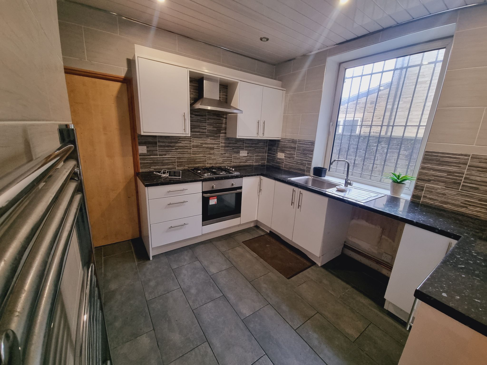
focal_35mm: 13
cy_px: 182
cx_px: 244
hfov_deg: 106.2
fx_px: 183
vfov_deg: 89.9
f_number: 2.2
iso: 400
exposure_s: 1/50
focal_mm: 2.2
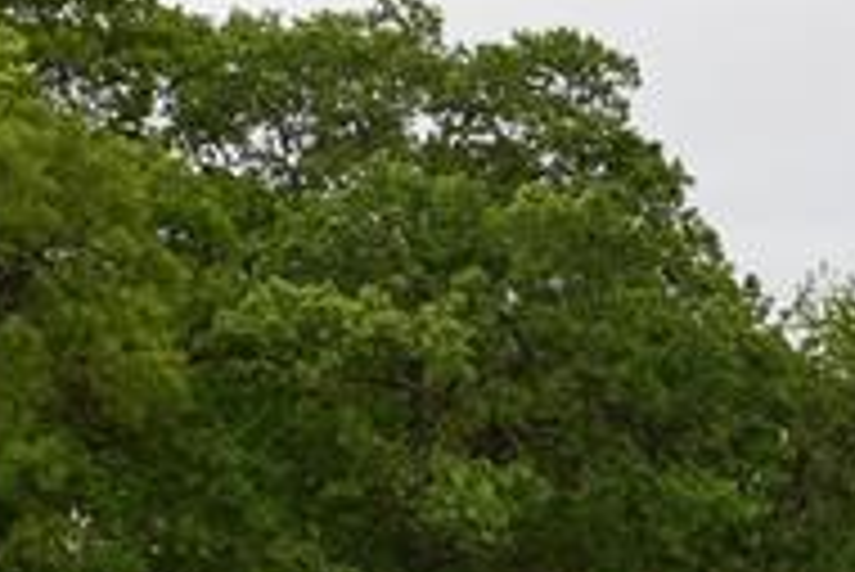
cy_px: 806
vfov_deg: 6.5
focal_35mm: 210
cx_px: 806
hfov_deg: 9.7
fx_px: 4991
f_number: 5.6
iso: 100
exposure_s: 1/125
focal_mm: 26
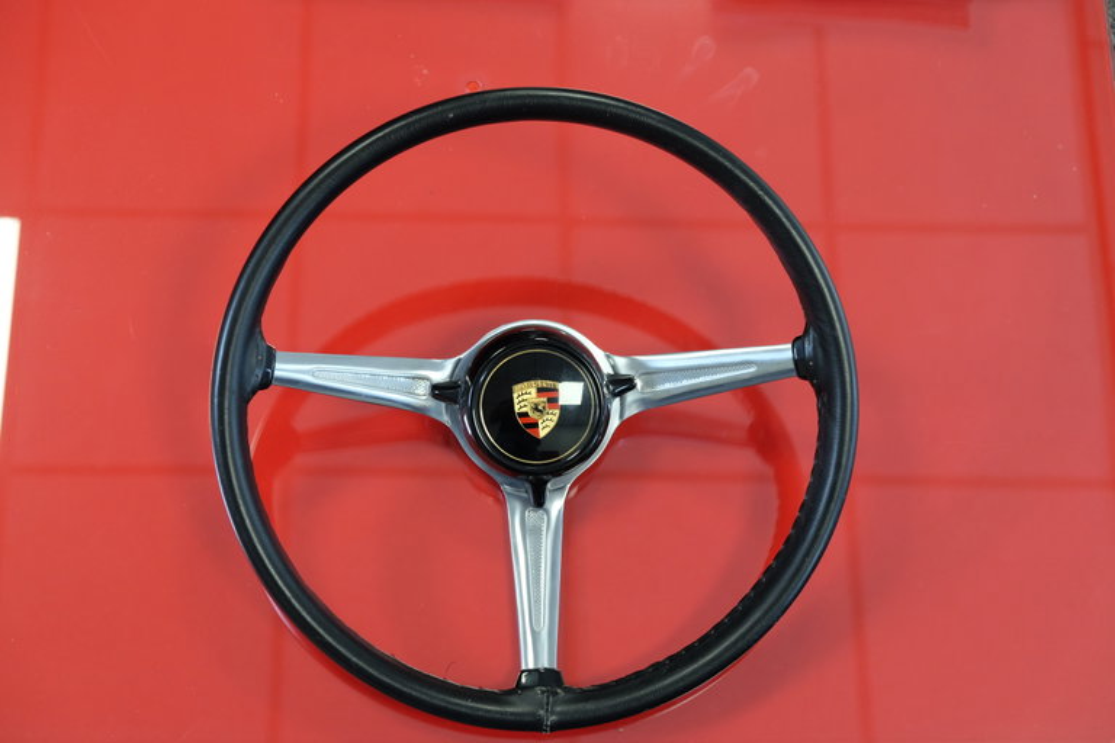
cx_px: 558
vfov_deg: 24.2
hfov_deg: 35.6
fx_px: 1734
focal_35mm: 56
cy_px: 372
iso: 800
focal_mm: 37.4
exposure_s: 1/26
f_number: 3.6
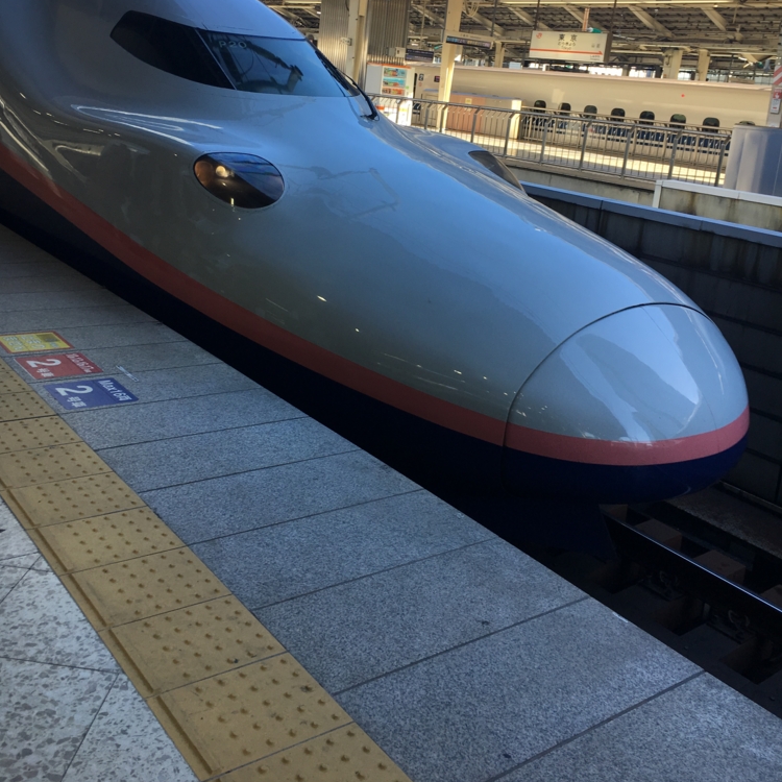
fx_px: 895
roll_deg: -5.8
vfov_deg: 46.4
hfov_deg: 47.2
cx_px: 384
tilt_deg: -10.6
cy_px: 258
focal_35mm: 35
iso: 25
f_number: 2.2
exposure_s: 1/298
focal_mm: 4.15
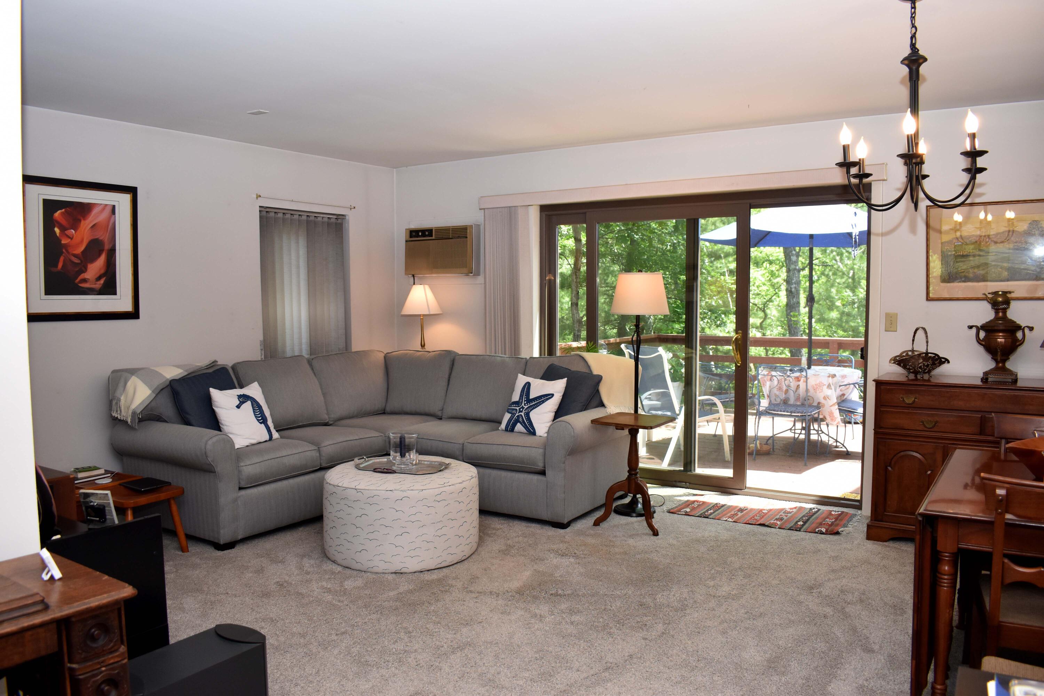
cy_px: 348
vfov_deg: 47.9
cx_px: 522
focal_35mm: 27
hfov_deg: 67.4
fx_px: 783
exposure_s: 1/200
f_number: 5
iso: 500
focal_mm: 18
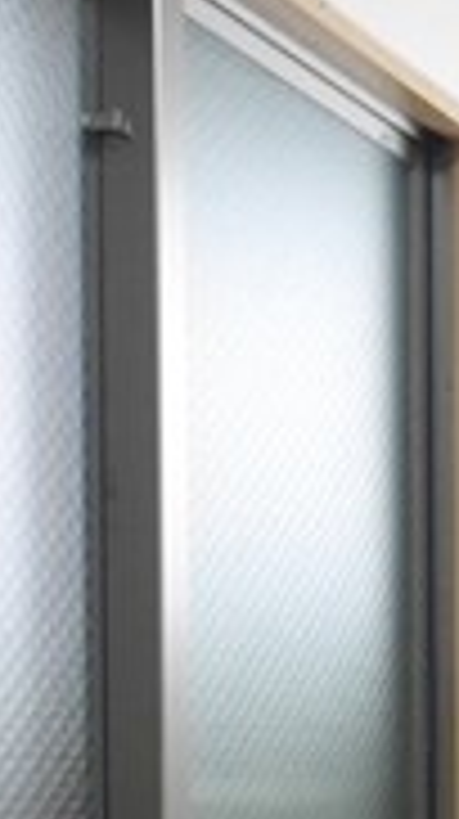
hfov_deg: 10.5
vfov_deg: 23.5
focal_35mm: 86
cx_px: 1328
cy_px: 860
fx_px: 1866
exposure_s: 1/60
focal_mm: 7
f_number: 4
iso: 1250
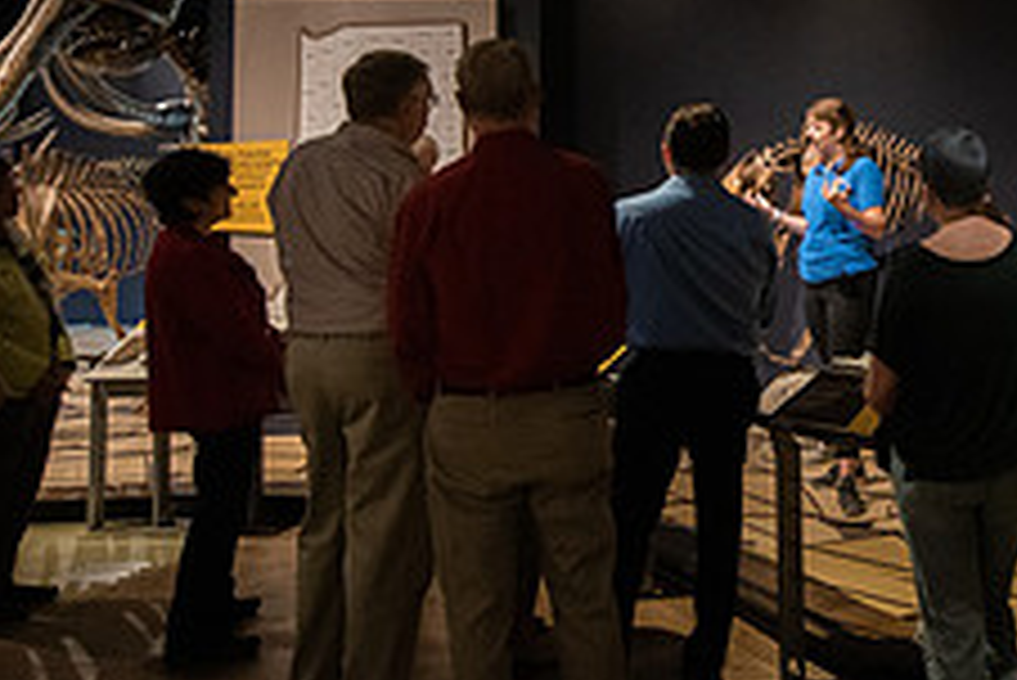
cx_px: 920
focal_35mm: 38
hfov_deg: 45.7
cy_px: 133
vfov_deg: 34.0
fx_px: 1074
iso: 1600
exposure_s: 1/125
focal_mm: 14
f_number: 2.8
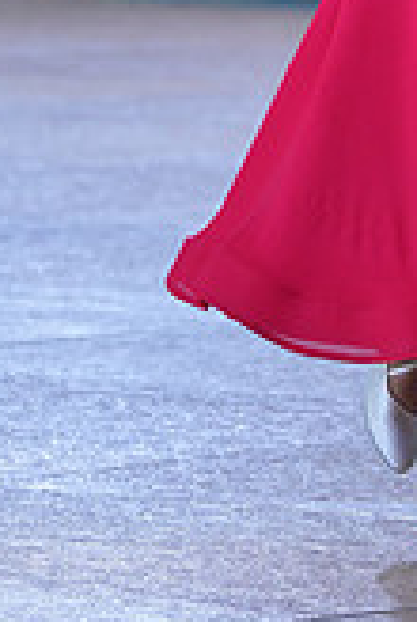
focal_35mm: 529
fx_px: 9152
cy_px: -262
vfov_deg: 3.9
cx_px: 680
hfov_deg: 2.6
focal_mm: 150
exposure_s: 1/400
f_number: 5.6
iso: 1000
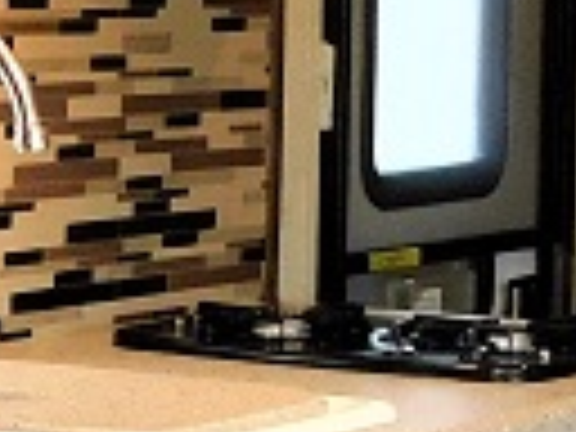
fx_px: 2979
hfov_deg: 10.1
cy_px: 166
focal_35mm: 179
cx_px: -626
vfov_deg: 8.3
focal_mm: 4
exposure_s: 1/30
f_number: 3
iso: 200
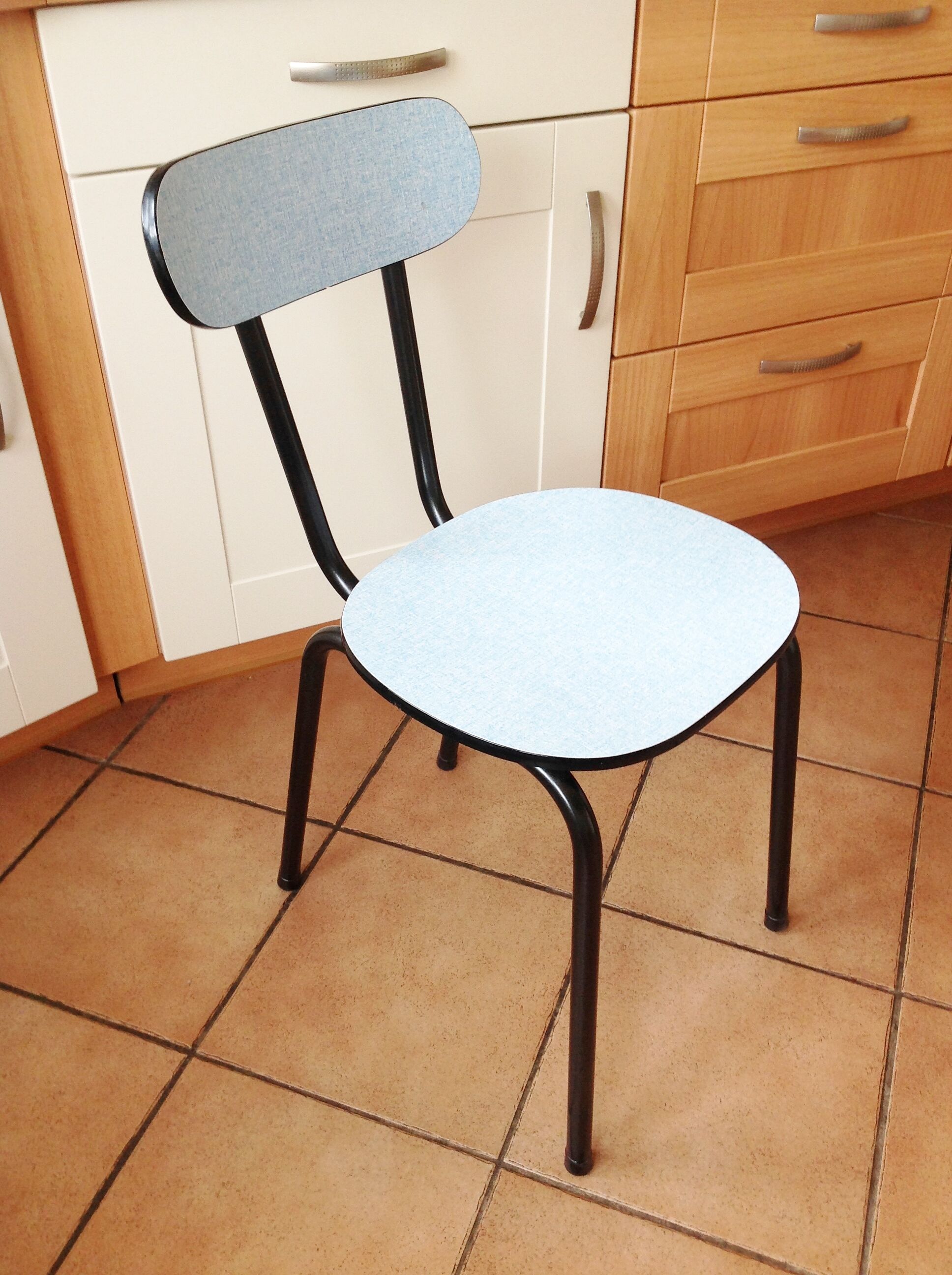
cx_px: 476
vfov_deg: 52.7
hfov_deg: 40.6
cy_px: 638
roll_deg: +1.8
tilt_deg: -38.5
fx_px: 1287
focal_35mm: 35
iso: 64
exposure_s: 1/40
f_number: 2.4
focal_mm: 4.28
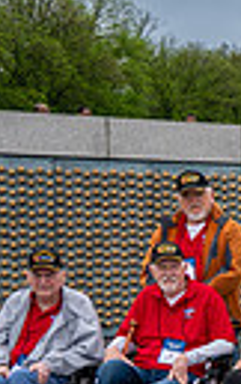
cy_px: 324
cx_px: 693
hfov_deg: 9.6
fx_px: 1152
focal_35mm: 110
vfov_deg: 18.7
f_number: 4
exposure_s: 1/800
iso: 160
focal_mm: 24
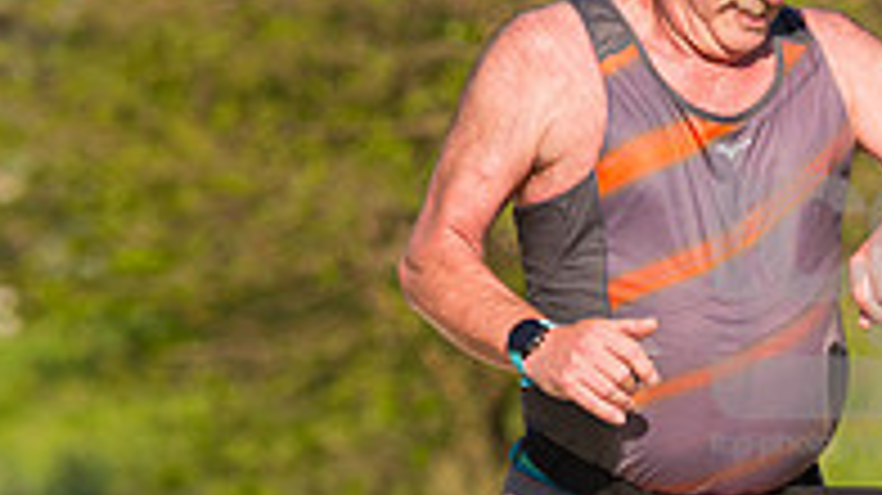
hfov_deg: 3.5
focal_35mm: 621
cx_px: 850
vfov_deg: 2.0
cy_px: 299
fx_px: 14515
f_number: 5.6
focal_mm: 200
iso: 400
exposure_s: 1/2000
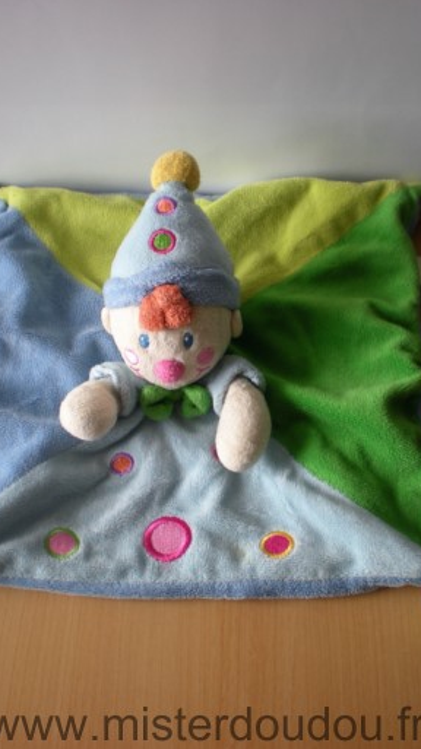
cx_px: 205
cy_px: 374
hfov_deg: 28.3
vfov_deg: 48.4
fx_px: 835
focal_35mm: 42
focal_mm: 6.3
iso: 64
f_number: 3.1
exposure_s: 1/64
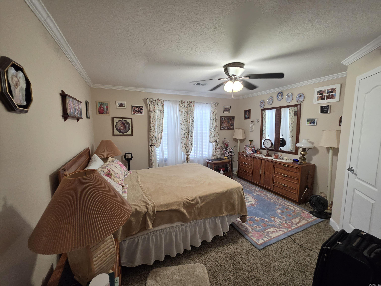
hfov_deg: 106.2
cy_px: 143
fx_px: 143
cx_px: 190
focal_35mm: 13
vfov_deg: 89.9
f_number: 1.9
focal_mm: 2.2
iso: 160
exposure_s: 1/60
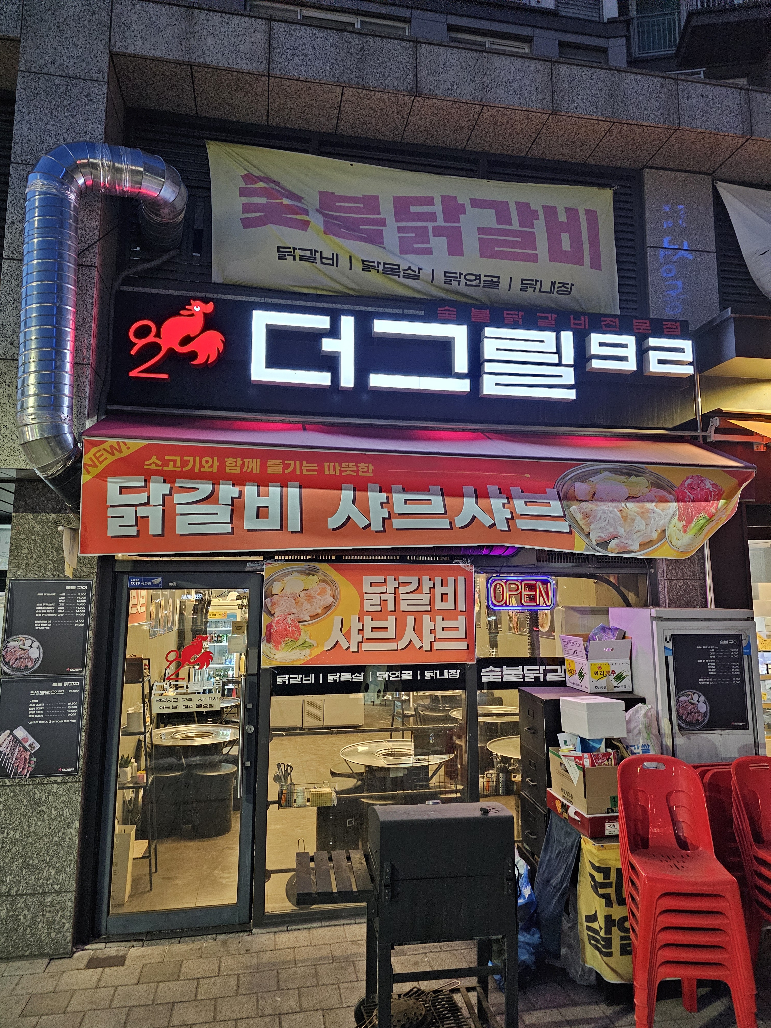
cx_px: 386
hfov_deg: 58.9
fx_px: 683
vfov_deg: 73.9
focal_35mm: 23
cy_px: 514
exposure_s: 1/120
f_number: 1.7
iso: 800
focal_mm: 6.3
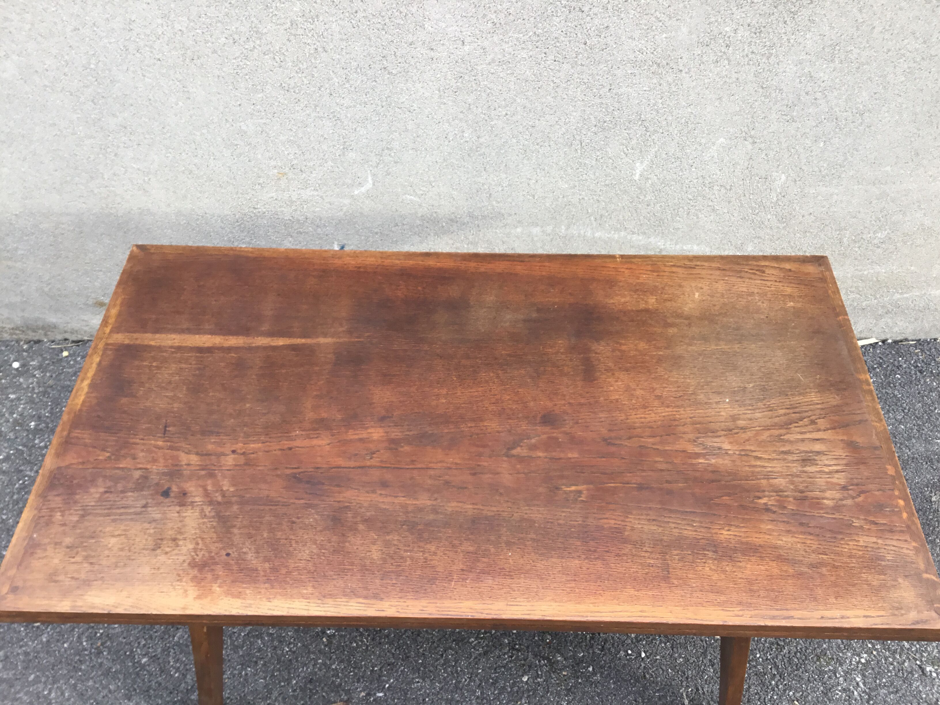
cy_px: 352
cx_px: 470
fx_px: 842
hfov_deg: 58.4
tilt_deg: -52.0
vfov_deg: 45.4
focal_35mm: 31
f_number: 2.4
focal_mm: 3.3
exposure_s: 1/50
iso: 32
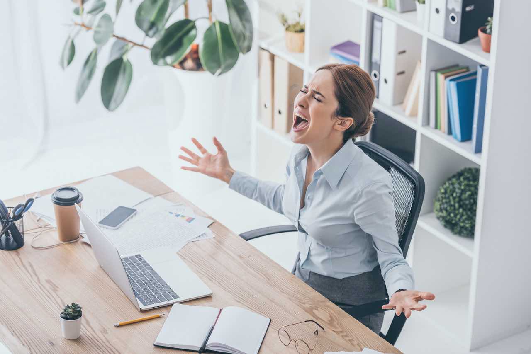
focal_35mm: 110
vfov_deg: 12.5
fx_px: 1623
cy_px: 177
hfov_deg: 18.6
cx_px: 266
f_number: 3.5
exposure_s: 1/200
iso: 80
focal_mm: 110
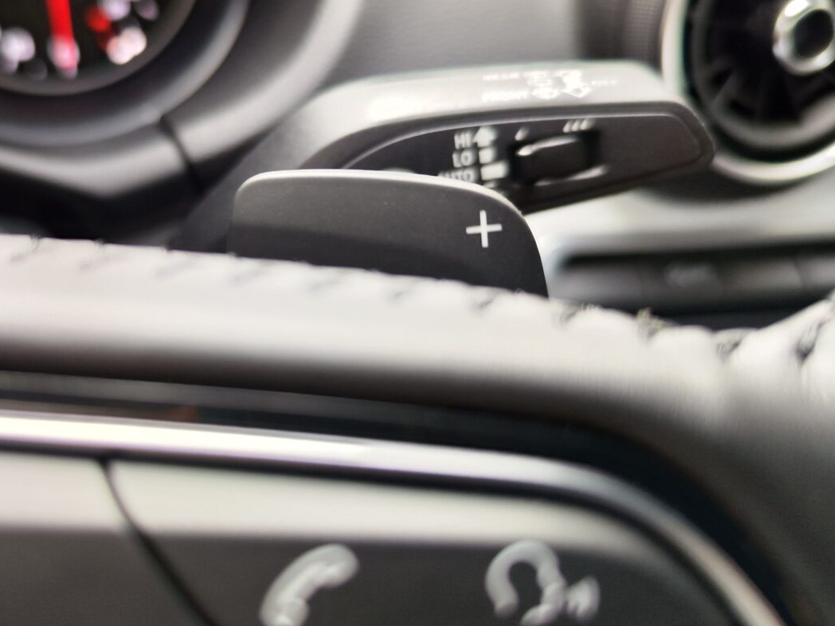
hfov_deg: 57.5
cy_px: 295
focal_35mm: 31
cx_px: 303
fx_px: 748
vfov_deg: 45.4
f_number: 1.69
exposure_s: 1/100
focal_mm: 7.01
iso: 296
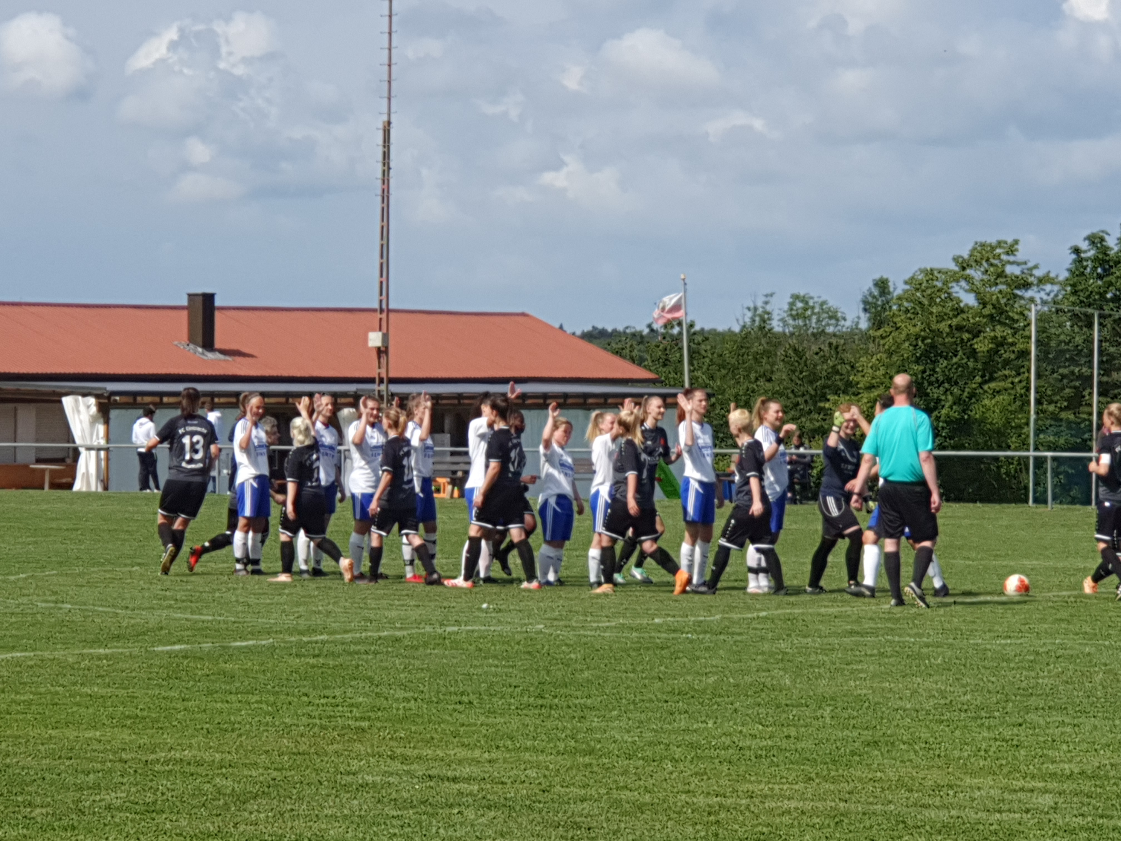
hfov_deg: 36.8
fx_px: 1684
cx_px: 560
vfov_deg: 28.0
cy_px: 420
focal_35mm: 52
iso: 40
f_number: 2.4
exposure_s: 1/1209
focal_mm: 6
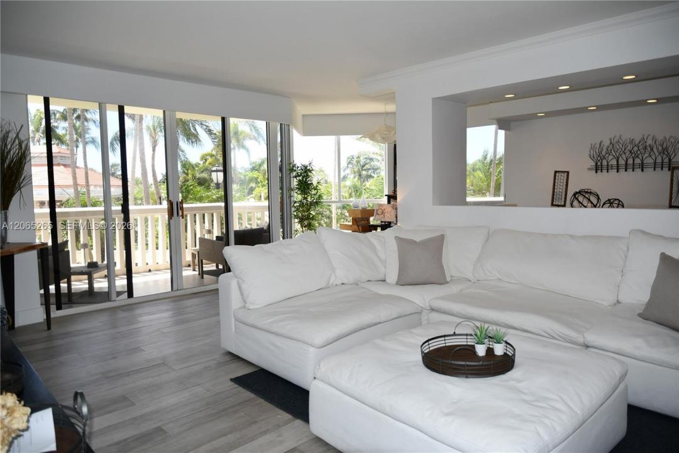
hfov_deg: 73.7
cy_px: 226
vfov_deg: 53.1
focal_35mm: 24
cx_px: 340
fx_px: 453
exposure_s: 1/250
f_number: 2.8
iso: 110
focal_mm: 16
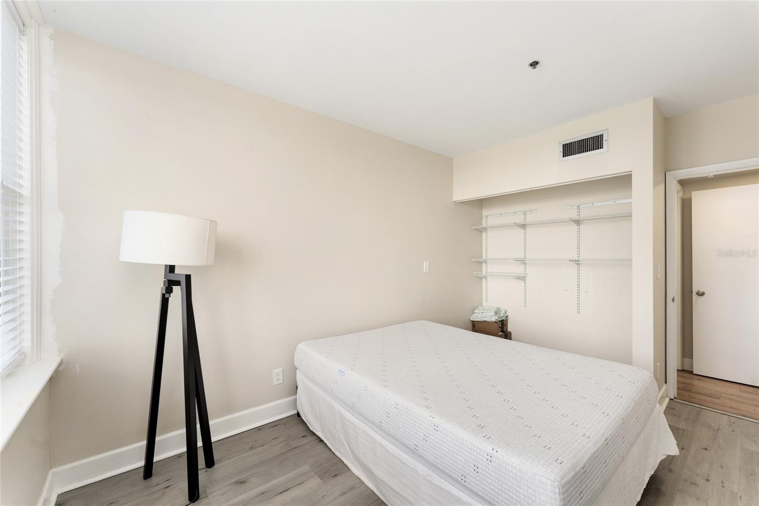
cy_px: 253
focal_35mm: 14
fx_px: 295
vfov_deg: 81.2
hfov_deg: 104.3
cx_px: 380
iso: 640
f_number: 7.1
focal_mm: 14
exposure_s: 1/30
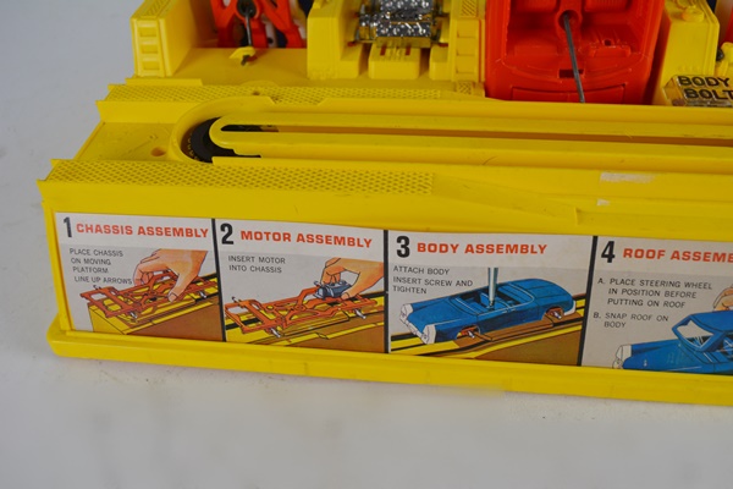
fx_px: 672
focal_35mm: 33
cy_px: 244
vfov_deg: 40.0
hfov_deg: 57.2
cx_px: 366
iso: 320
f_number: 5.6
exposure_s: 1/125
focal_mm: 22
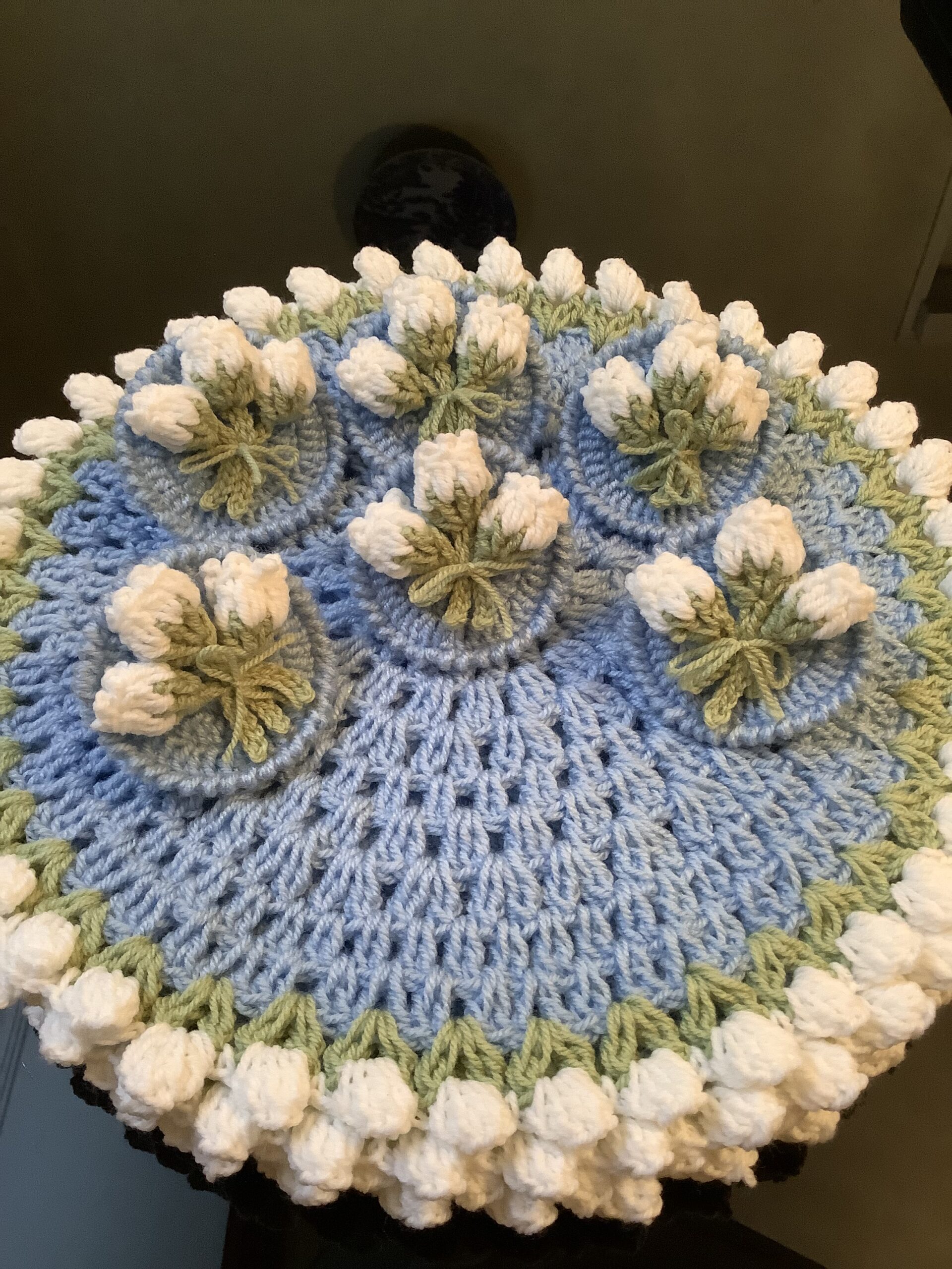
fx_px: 1137
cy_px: 634
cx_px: 476
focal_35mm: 31
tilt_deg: -52.8
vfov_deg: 58.4
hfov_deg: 45.4
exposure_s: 1/33
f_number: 2.4
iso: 250
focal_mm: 3.3
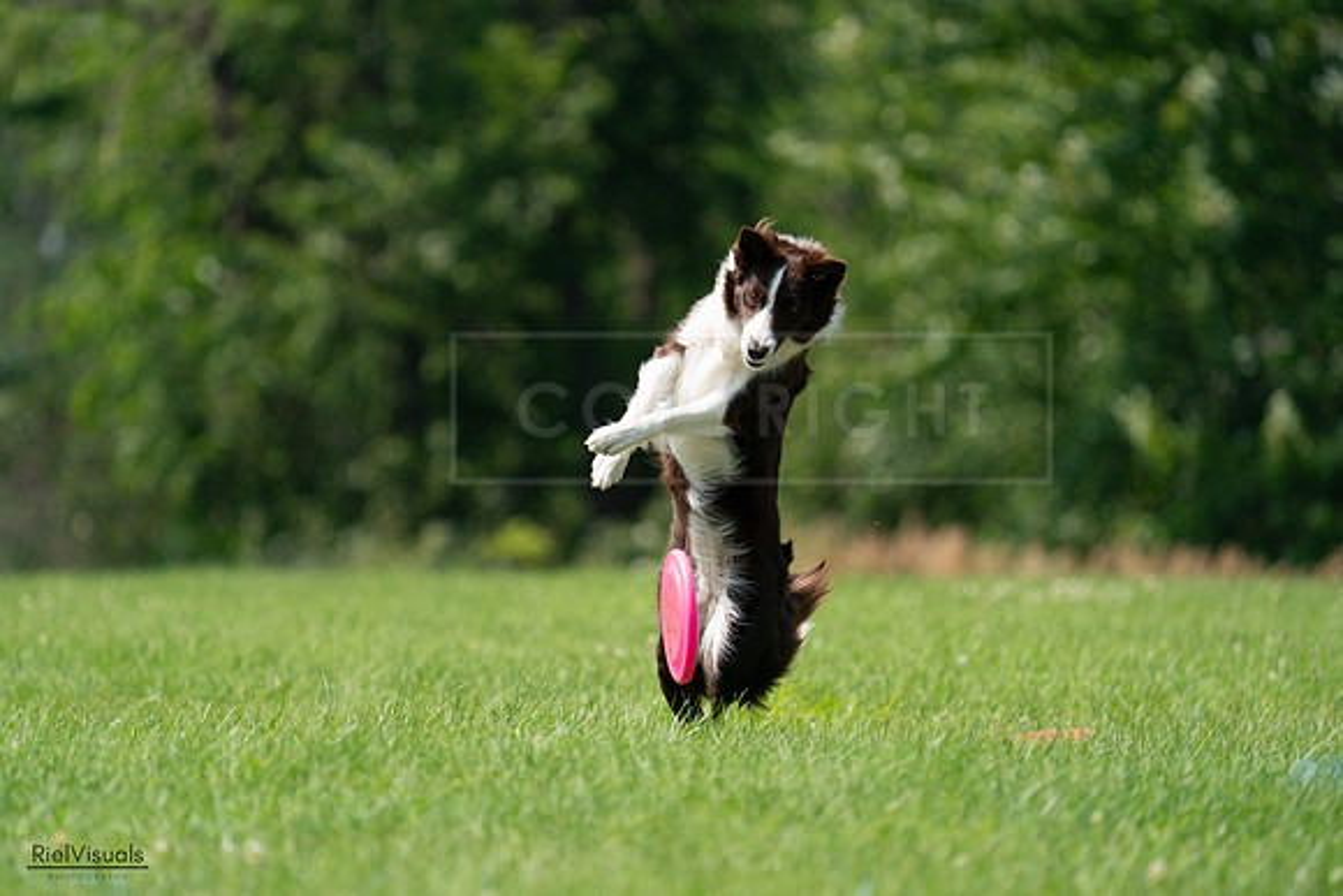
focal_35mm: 433
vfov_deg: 3.2
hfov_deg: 4.8
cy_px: 448
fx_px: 16156
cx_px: 672
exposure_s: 1/4000
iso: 1250
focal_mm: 433
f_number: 6.3
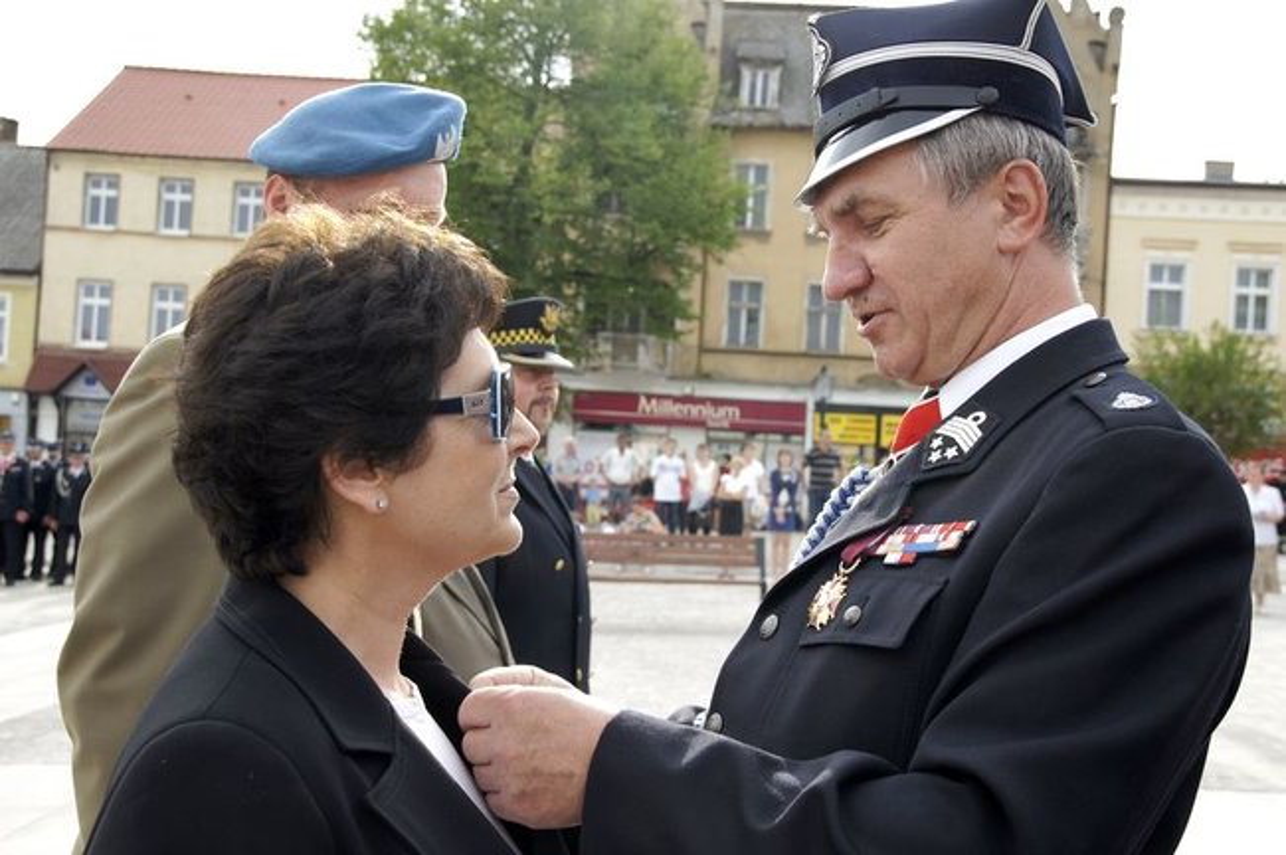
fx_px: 1499
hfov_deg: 46.4
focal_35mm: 42
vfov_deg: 31.8
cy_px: 428
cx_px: 643
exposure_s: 1/100
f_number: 6.3
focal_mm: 28
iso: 100
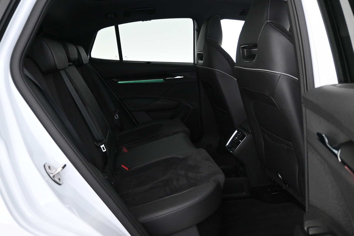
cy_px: 118
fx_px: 288
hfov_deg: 63.2
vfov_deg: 44.6
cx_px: 177
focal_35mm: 29
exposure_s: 1/30
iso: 2800
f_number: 3.8
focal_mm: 19.5
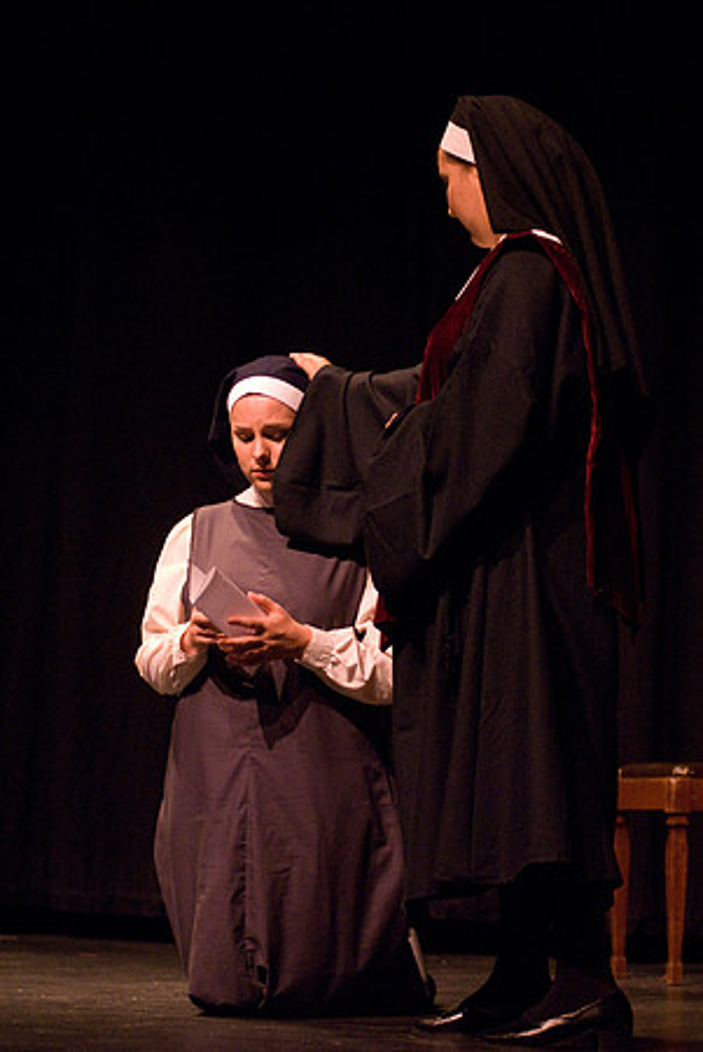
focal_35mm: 120
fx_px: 3507
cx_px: 352
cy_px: 526
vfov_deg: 17.0
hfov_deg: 11.4
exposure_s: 1/125
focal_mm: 80
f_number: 2.8
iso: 1600
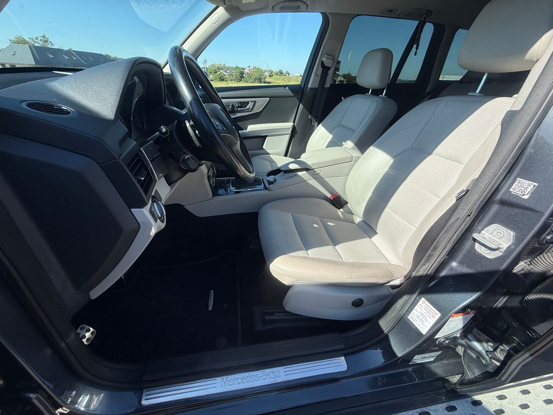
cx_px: 276
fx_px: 224
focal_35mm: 14
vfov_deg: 85.7
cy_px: 208
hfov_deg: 102.1
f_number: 2.2
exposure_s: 1/664
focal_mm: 2.22
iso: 50
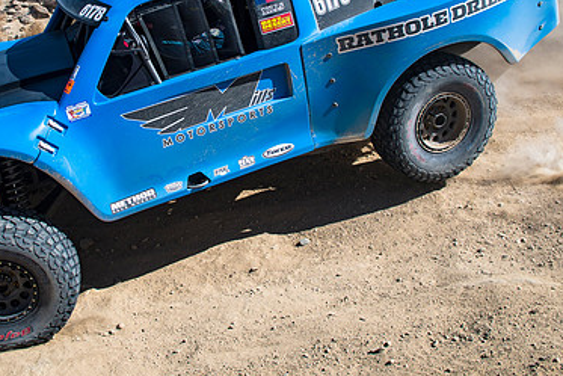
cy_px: 94
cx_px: 225
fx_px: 657
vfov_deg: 31.4
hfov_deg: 46.1
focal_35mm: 42
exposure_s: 1/2000
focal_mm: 18
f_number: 4.5
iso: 100
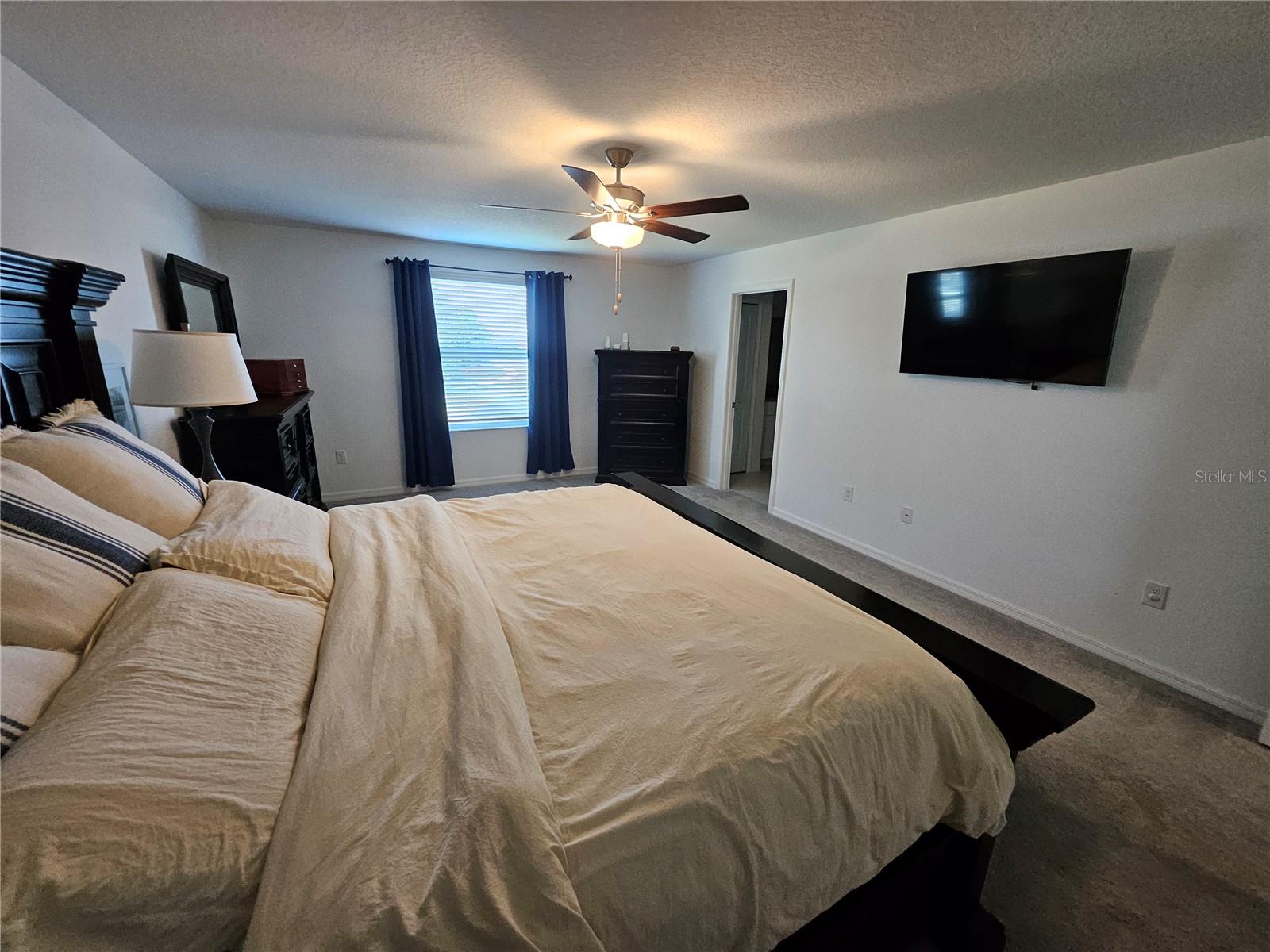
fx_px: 477
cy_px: 476
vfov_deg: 89.9
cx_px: 635
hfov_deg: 106.2
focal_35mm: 13
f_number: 2.2
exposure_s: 1/60
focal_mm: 1.7
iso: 250
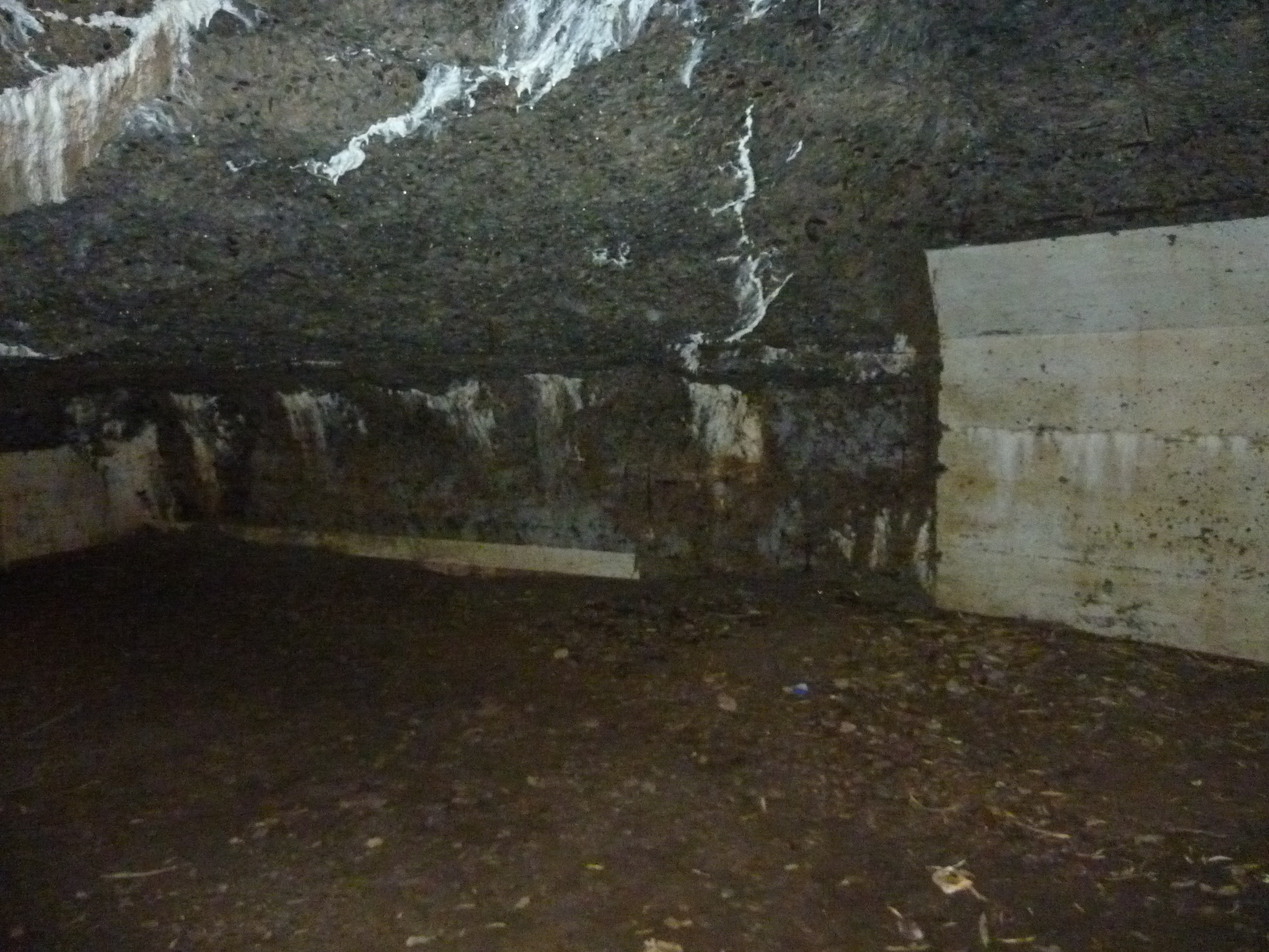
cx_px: 634
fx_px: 916
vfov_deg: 54.9
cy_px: 476
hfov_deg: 69.4
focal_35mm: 25
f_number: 3.3
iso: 1000
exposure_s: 1/30
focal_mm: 4.1
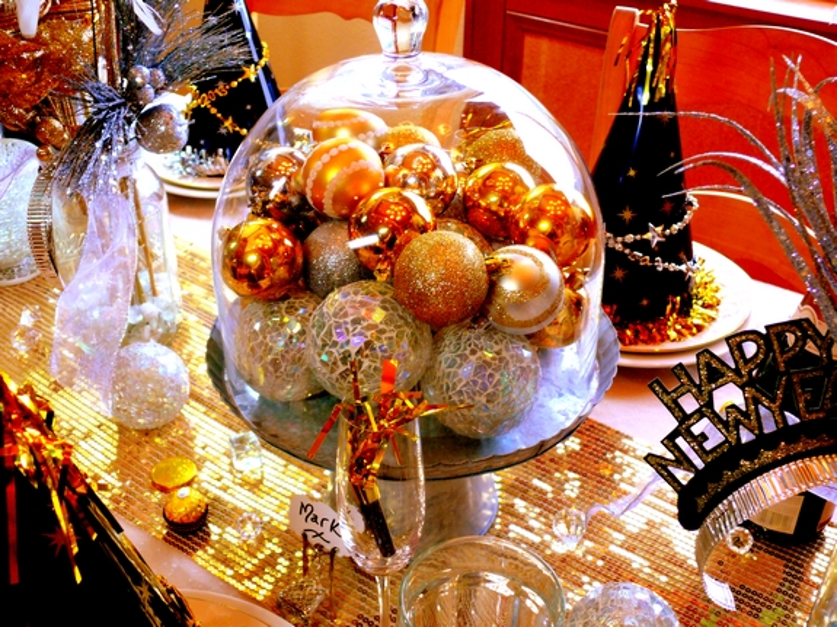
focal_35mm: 40
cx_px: 418
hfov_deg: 46.8
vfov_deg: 35.9
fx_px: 967
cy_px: 314
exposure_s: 1/30
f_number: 2.8
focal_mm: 8.5
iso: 100
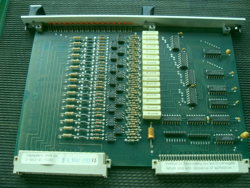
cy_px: 94
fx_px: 267
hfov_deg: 50.1
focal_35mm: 37
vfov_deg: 38.7
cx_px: 125
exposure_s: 1/60
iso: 100
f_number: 2.8
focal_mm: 6.3
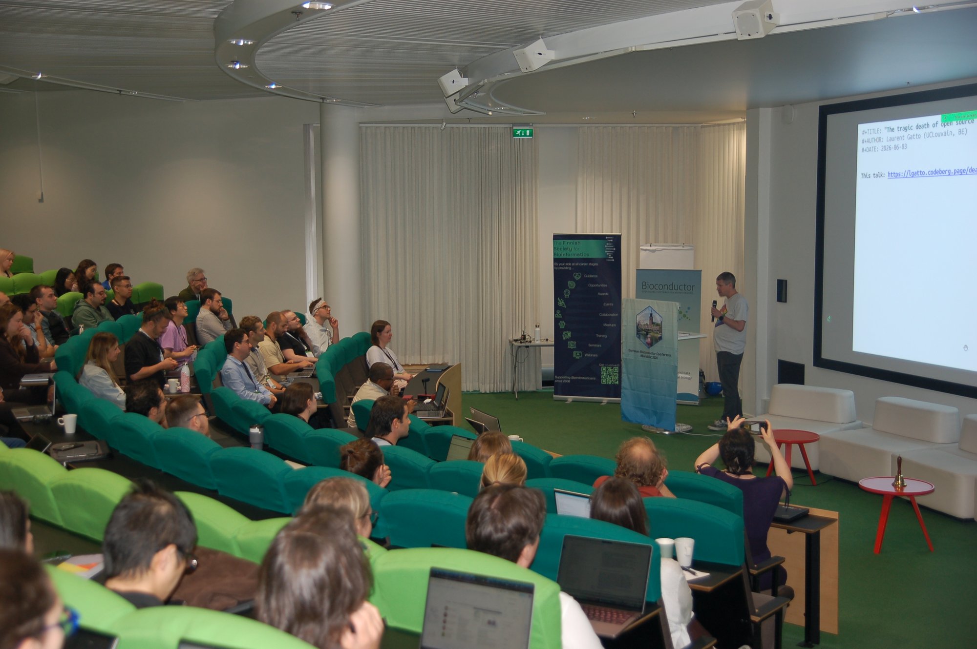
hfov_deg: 43.6
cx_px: 488
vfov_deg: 29.8
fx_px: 1220
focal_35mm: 45
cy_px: 324
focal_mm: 30
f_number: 2.8
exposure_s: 1/60
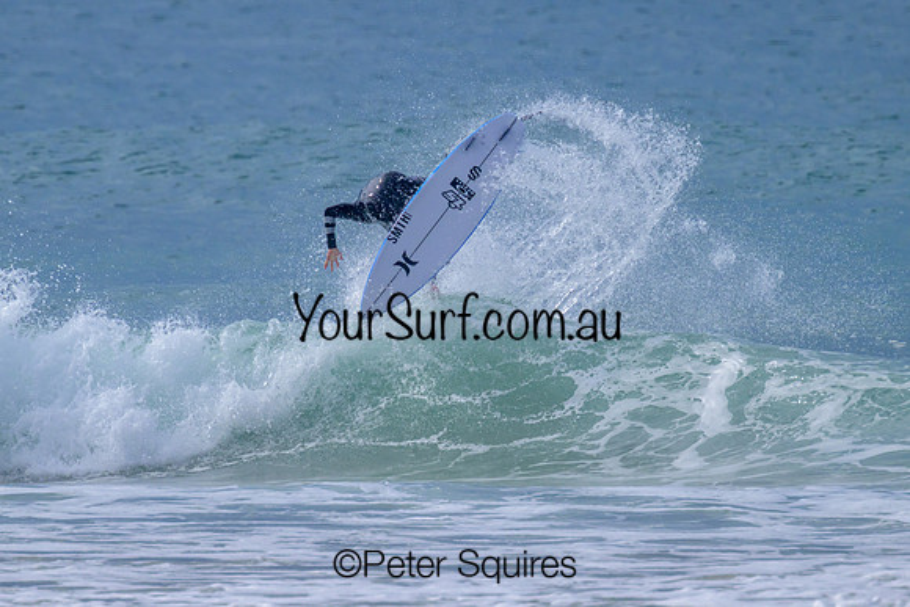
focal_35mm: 1098
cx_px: 453
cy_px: 275
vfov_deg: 1.3
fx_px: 27754
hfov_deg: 1.9
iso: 720
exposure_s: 1/2000
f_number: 11
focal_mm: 800
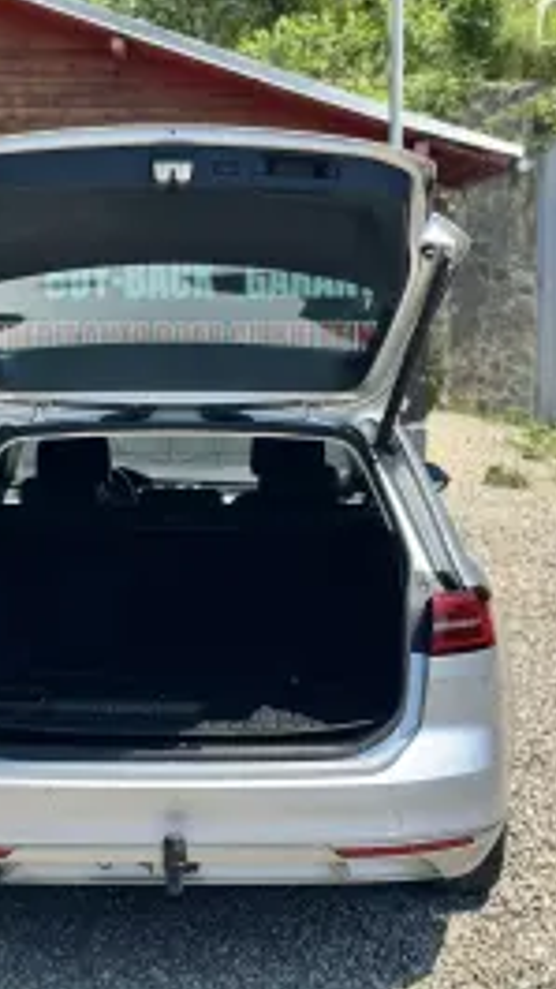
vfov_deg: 29.7
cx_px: 194
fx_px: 1861
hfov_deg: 17.0
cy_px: 493
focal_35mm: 71
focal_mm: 6.76
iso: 64
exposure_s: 1/1238
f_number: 1.78
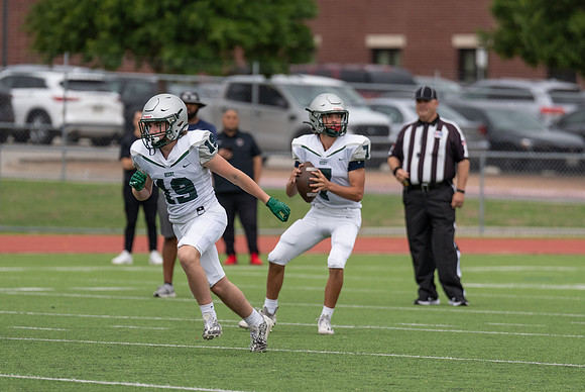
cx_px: 284
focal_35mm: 376
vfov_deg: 3.7
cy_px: 205
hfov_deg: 5.5
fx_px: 6114
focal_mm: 200
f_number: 2.8
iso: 250
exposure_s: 1/1250
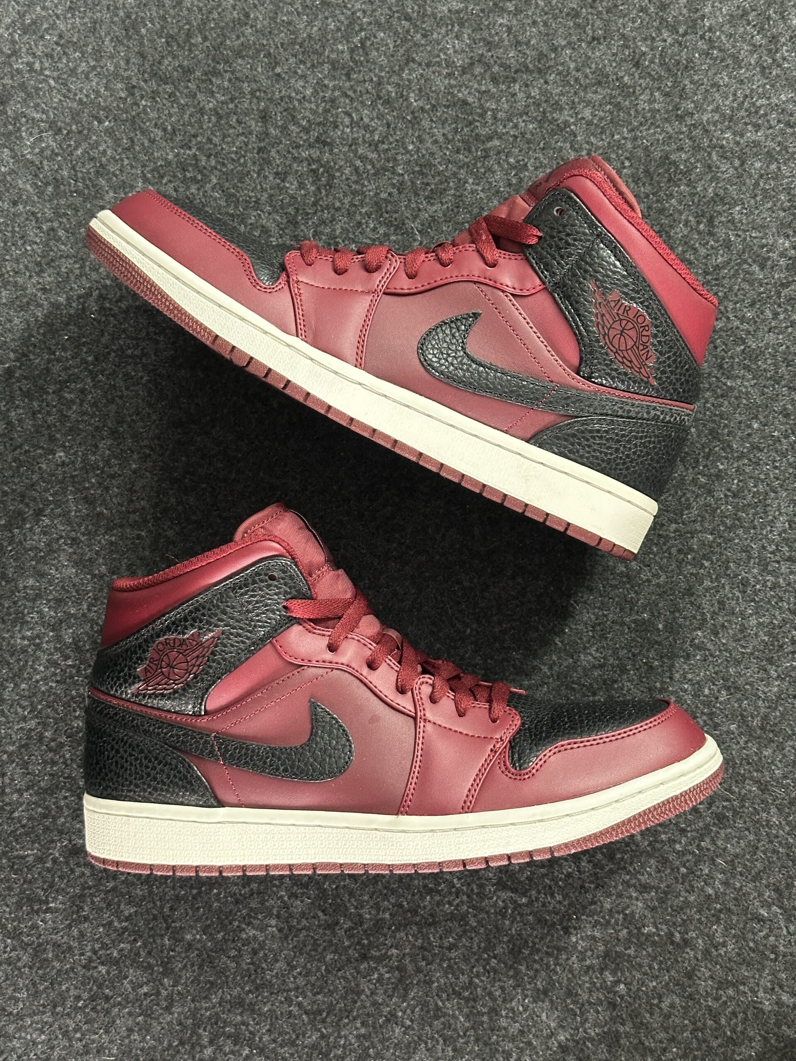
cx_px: 398
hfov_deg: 30.3
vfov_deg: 39.7
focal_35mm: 48
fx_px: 1472
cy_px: 530
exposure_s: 1/33
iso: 400
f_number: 1.78
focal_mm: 6.86
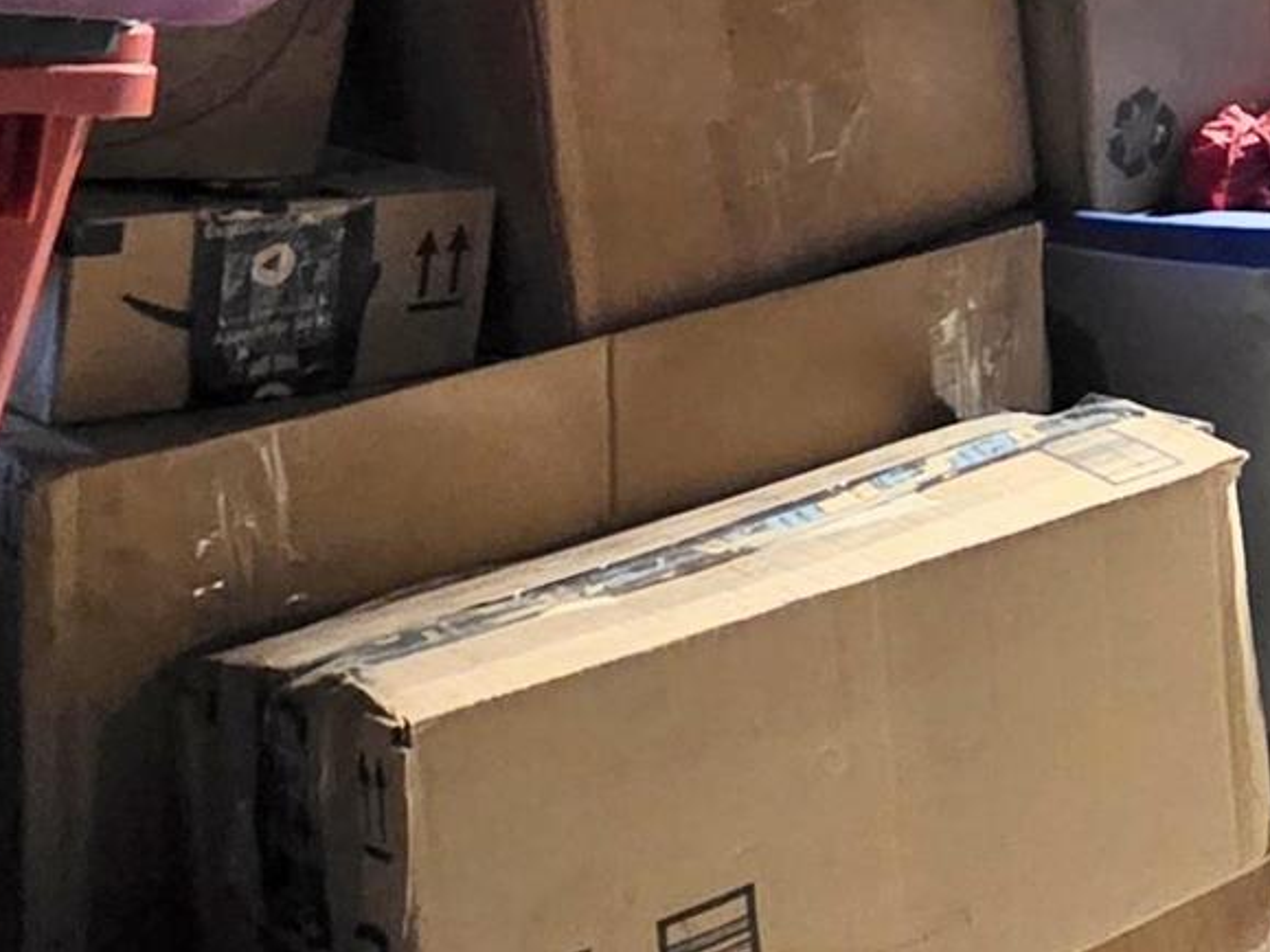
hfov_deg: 23.9
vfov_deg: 19.4
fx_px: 2531
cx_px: 1755
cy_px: -342
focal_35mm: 69
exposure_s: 1/60
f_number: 1.9
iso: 640
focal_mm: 2.2
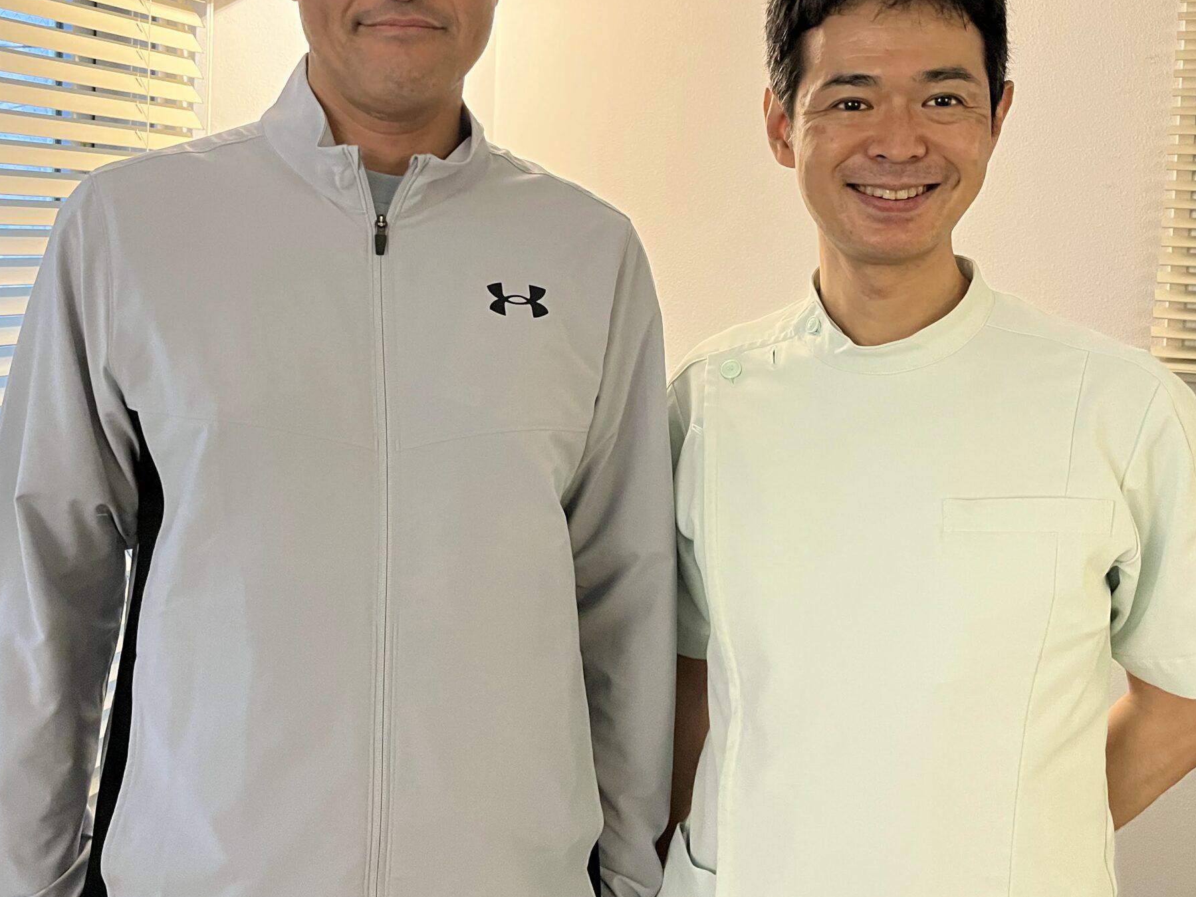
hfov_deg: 50.0
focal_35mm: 37
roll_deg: -2.0
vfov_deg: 38.2
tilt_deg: -2.3
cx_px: 517
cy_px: 290
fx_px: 1278
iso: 400
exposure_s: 1/50
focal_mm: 5.1
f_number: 1.6
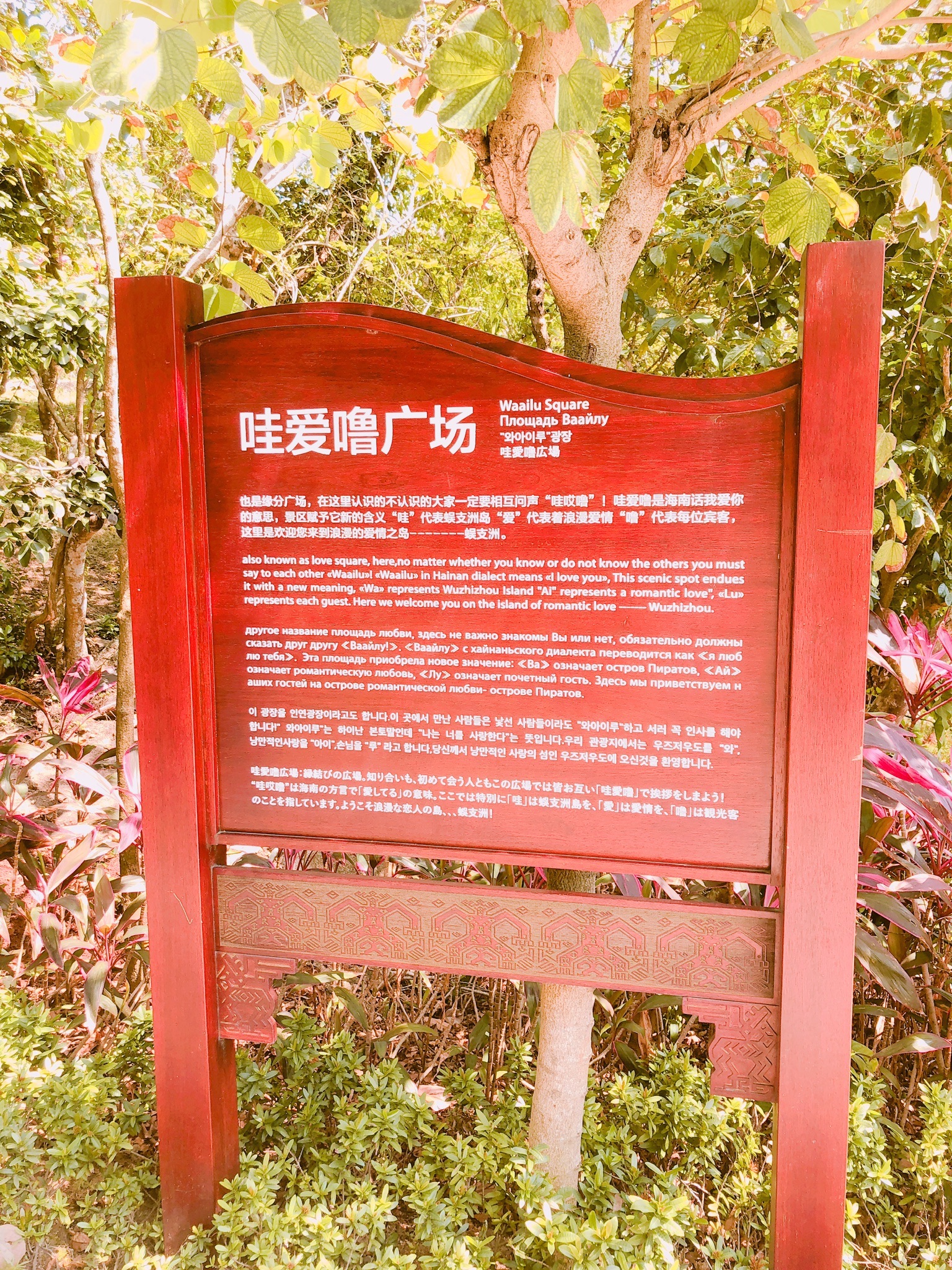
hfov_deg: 48.2
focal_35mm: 29
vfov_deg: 61.7
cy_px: 635
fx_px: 1063
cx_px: 476
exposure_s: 1/138
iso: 20
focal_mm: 3.99
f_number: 1.8
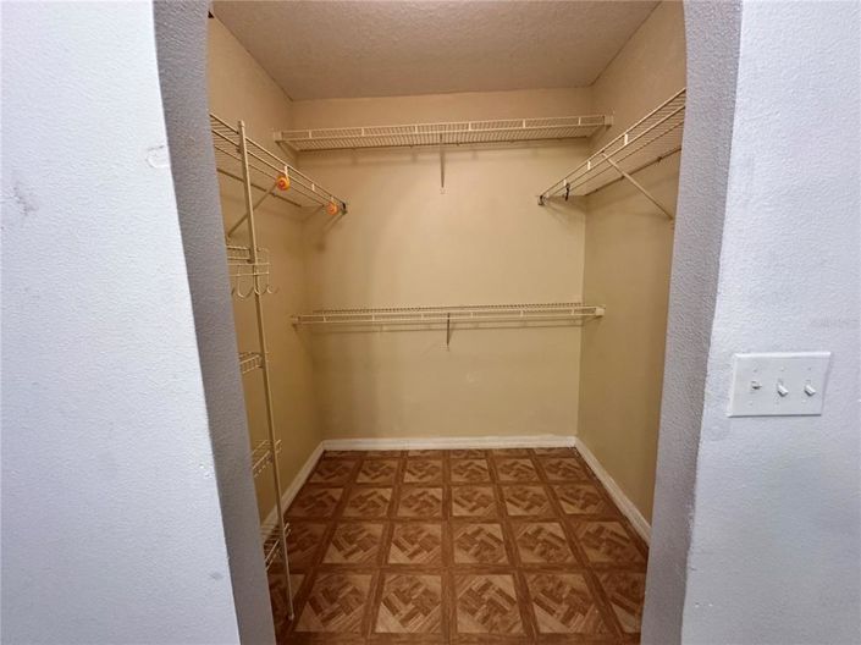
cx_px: 430
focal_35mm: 14
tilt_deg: -9.3
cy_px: 322
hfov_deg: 102.1
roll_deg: +2.0
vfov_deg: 85.6
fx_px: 348
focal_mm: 2.22
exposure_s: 1/60
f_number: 2.2
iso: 320
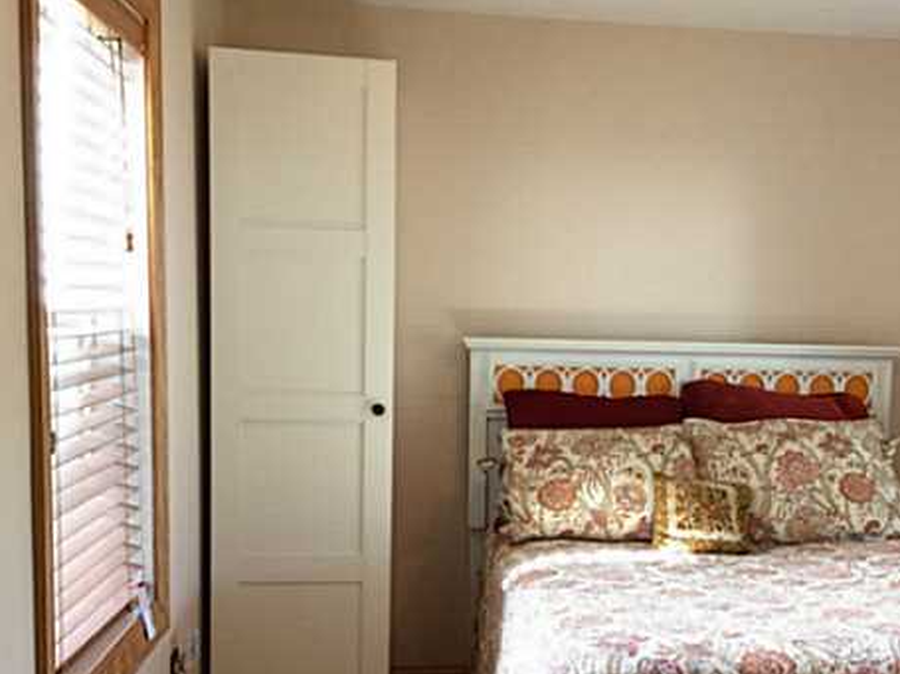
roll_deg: -1.7
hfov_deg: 36.7
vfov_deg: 28.3
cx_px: 661
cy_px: 463
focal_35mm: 51
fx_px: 1326
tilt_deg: -7.5
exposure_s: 1/30
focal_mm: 4.15
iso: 125
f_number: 2.2
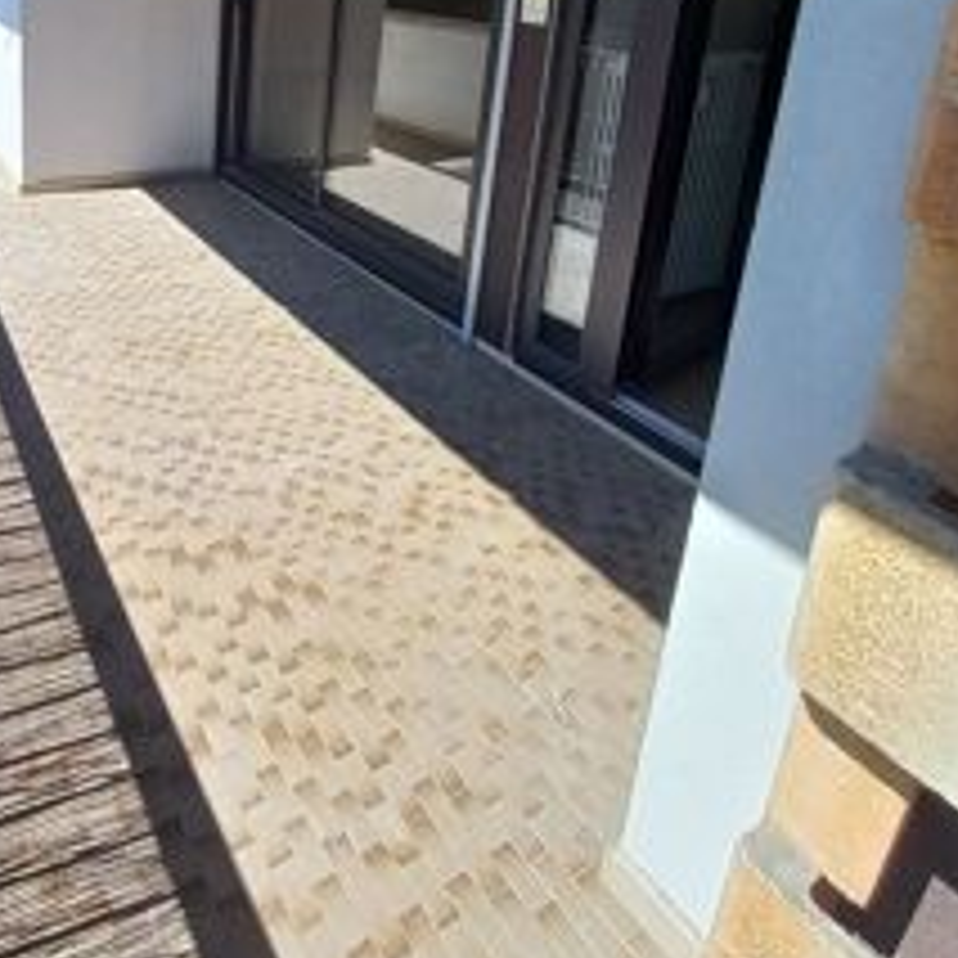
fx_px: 720
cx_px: 256
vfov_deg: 58.0
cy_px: 101
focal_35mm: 23
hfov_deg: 63.8
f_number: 2.2
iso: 40
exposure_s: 1/530
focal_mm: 1.42
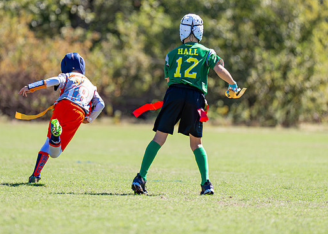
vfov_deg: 3.9
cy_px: 86
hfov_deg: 5.5
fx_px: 3397
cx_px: 136
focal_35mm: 365
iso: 200
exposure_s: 1/2000
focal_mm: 200
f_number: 2.8
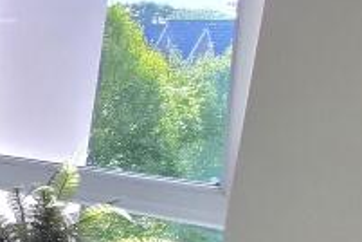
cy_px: 166
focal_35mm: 69
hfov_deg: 16.6
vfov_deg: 19.7
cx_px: -447
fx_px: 694
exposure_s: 1/455
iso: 100
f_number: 2.2
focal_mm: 2.2
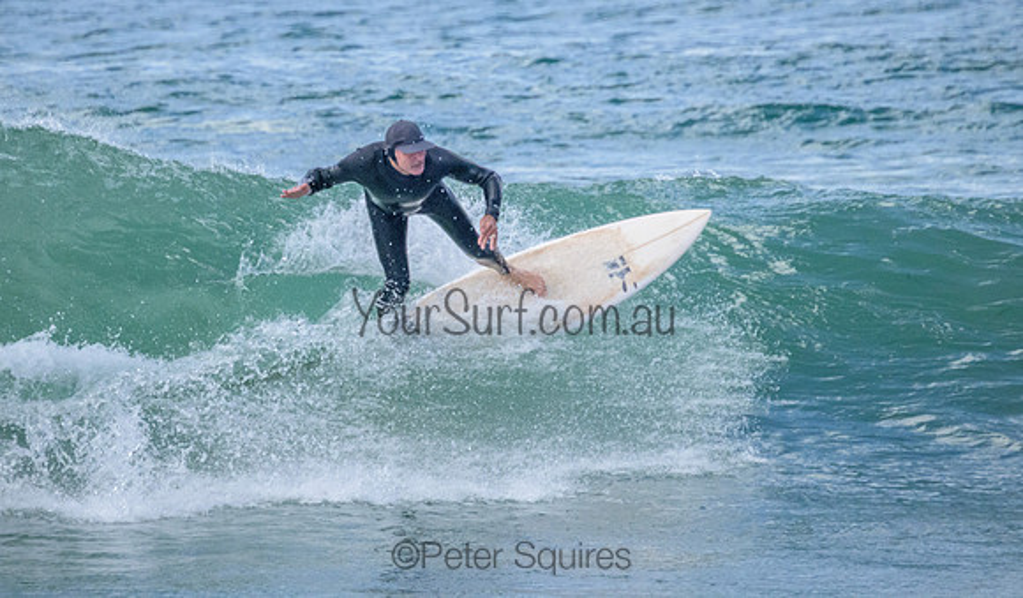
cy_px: 167
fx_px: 28736
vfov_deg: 1.2
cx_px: 415
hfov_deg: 2.0
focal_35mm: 1049
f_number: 11
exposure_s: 1/1250
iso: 5000
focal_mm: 800
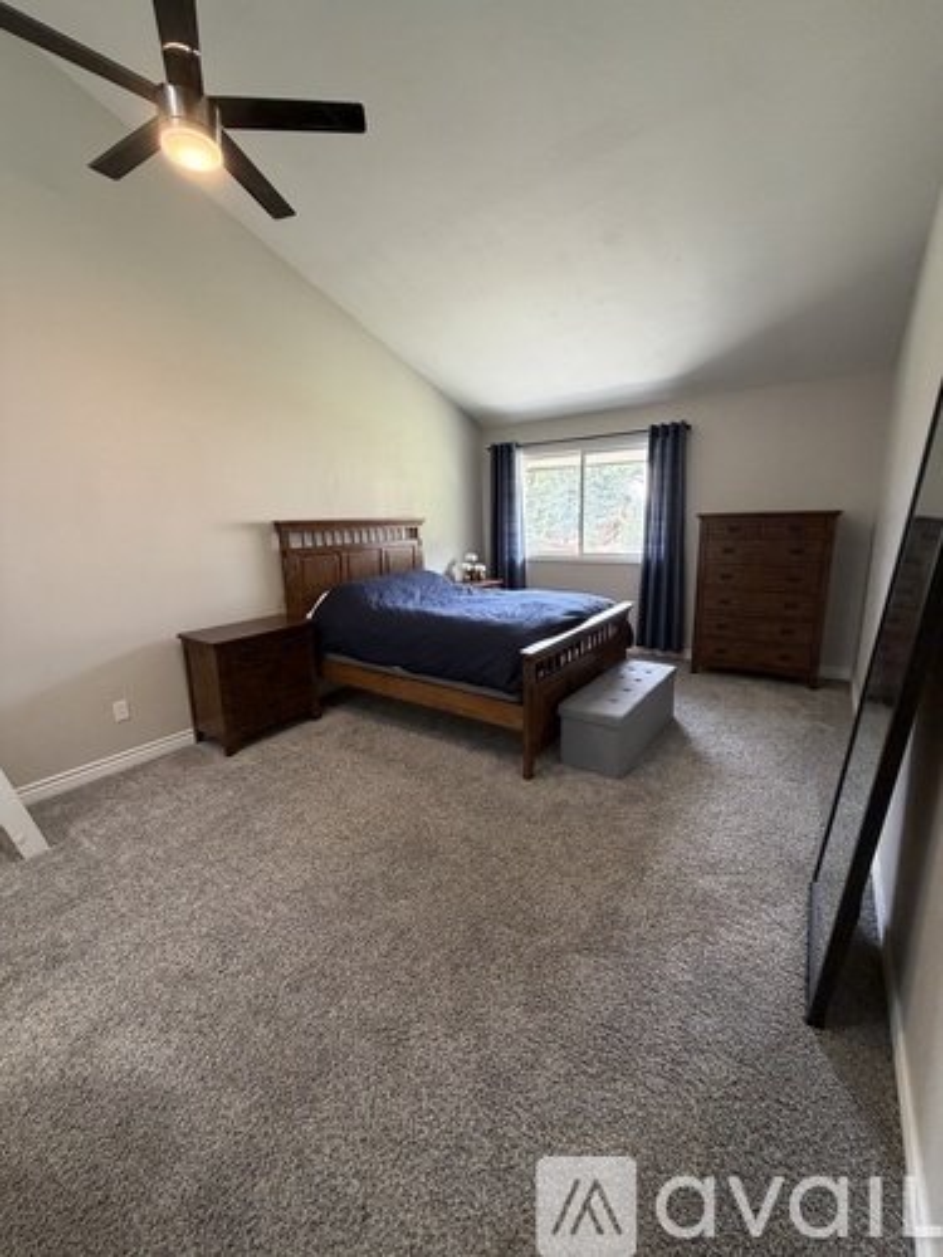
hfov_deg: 85.7
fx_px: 509
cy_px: 628
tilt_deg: -12.0
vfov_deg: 102.1
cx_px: 472
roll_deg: +2.1
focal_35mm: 14
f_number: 2.2
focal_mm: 2.22
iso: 200
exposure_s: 1/60
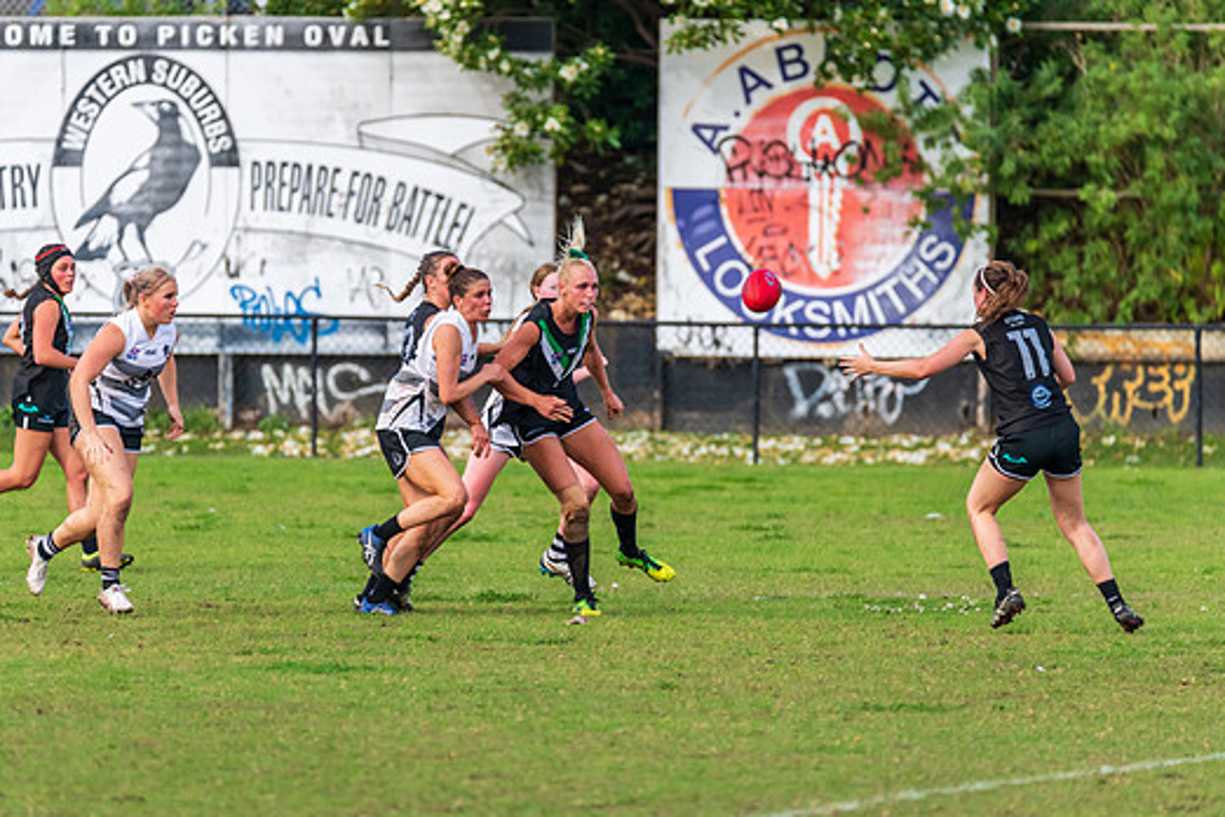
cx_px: 568
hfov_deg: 4.0
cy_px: 398
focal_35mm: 511
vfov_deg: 2.7
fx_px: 17387
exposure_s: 1/1250
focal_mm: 460
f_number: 6.3
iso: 800
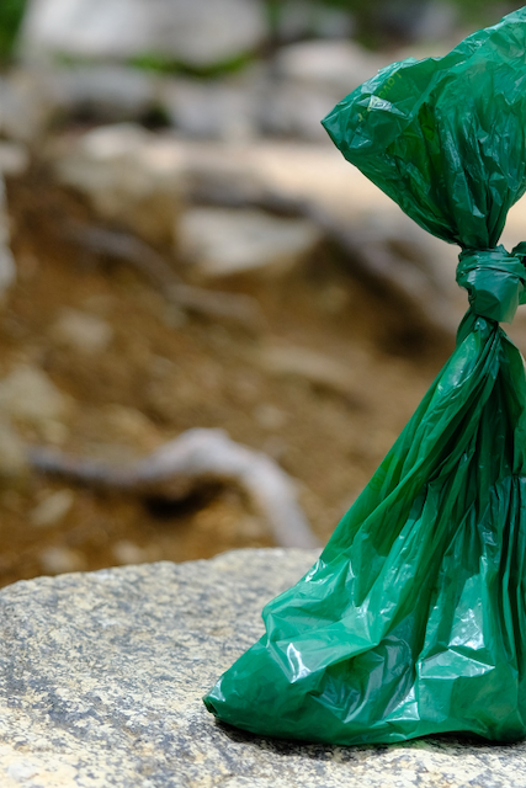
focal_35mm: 94
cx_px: 330
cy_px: 163
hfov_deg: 14.5
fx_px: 2059
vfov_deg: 21.4
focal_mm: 31.5
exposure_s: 1/1300
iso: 400
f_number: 3.6
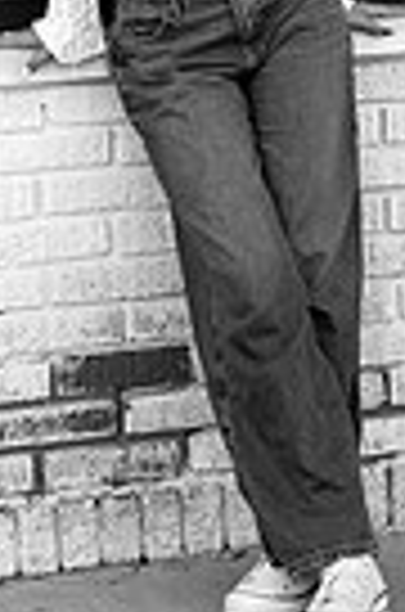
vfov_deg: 11.2
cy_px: -212
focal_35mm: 179
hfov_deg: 7.6
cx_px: 187
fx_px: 3036
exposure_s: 1/1250
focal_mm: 54
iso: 1600
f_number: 4
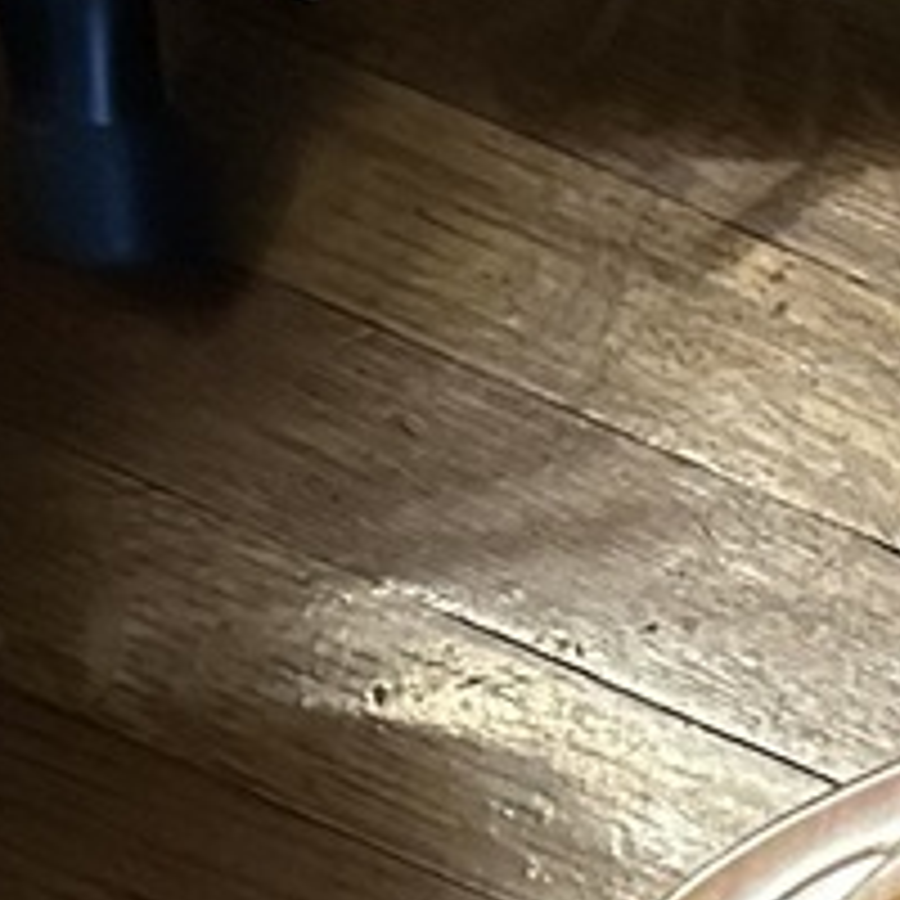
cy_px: 1624
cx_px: 3496
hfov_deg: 7.5
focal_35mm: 170
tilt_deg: -80.4
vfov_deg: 9.8
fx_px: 5001
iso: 800
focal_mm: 6.86
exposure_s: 1/30
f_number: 1.78
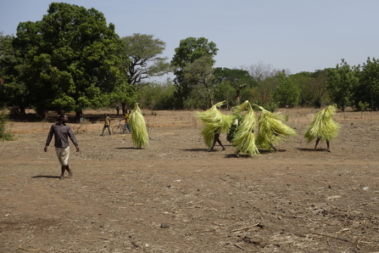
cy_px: 124
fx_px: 400
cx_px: 208
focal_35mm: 38
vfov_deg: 35.1
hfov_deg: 50.6
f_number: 5.6
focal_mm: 12.78
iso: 125
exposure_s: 1/640
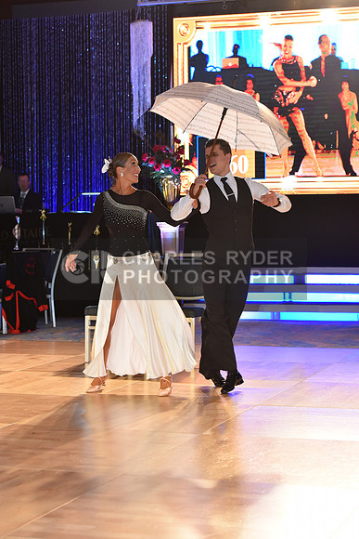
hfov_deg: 16.7
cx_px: 180
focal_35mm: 82
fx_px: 1226
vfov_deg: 24.8
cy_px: 270
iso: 2000
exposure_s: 1/250
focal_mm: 82
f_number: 4.5
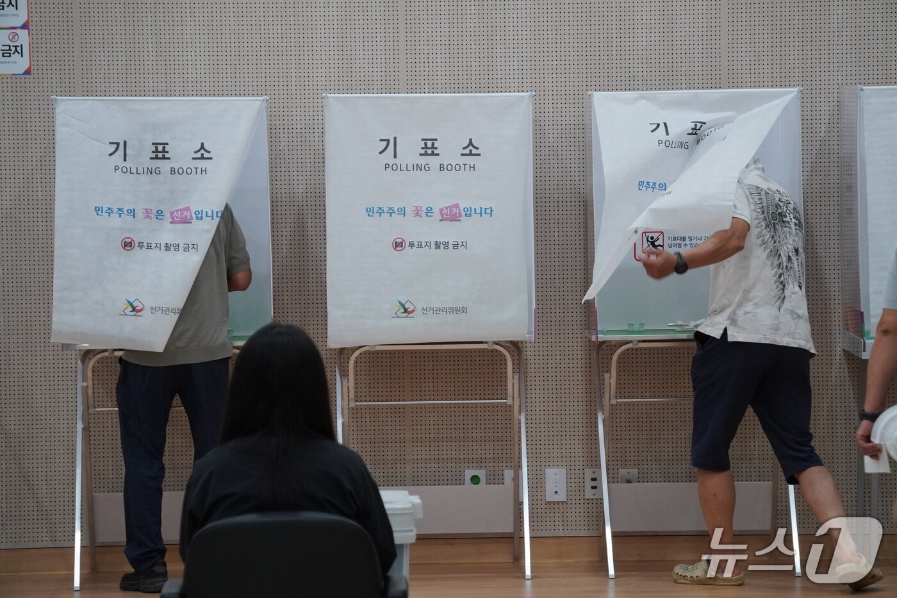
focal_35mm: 172
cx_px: 448
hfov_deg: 11.9
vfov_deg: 8.0
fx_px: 4297
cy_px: 299
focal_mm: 115
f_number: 5.6
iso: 2000
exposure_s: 1/200
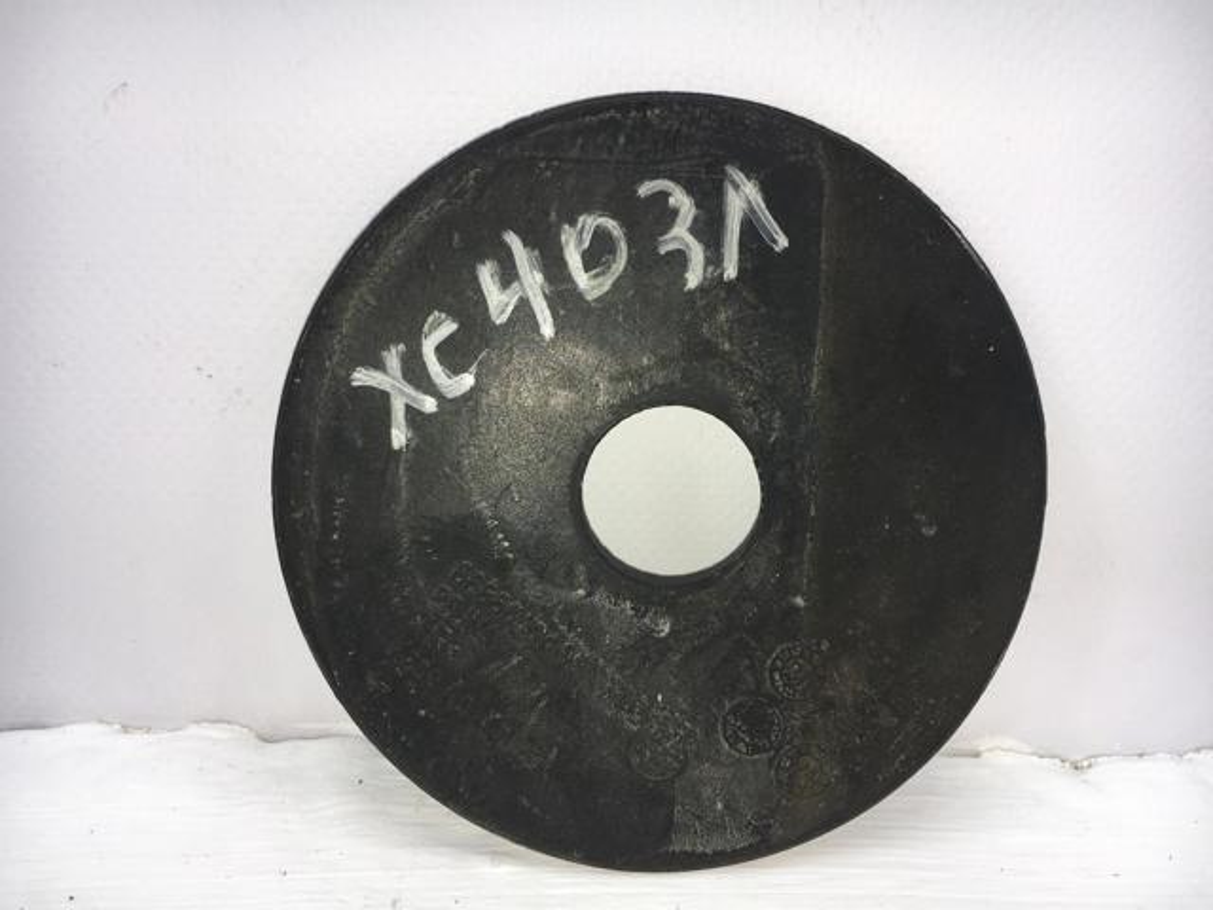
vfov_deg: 48.2
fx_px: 1016
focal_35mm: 29
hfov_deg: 61.7
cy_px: 455
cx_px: 606
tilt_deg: -18.5
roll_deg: -1.9
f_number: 2.2
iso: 25
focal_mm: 4.15
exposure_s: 1/285
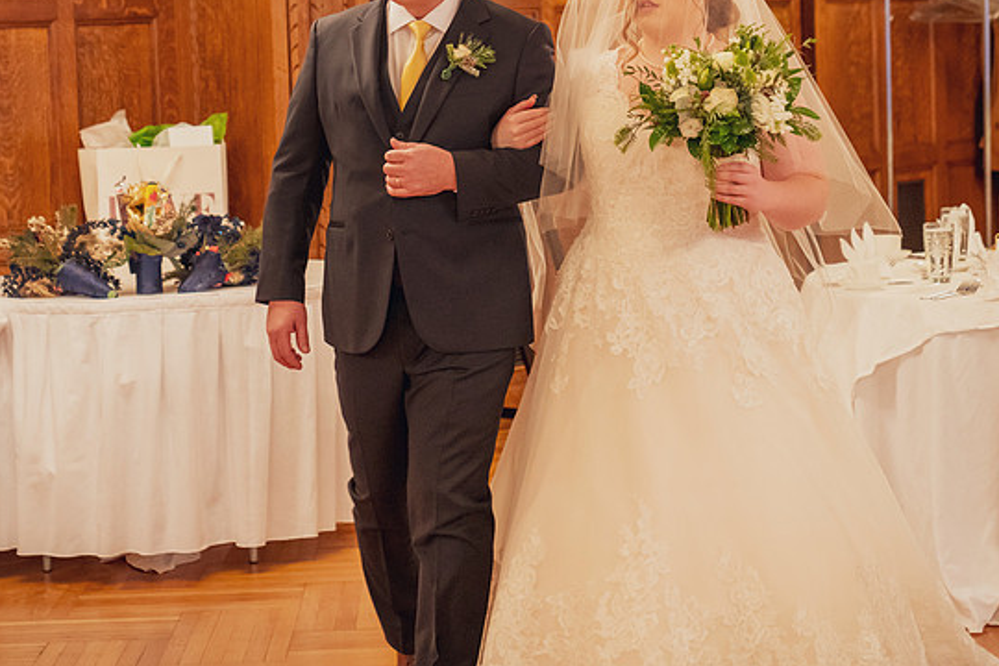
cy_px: 202
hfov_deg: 20.6
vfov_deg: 13.8
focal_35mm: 99
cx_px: 474
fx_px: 2747
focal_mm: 70
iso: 5000
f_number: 3.5
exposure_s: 1/60
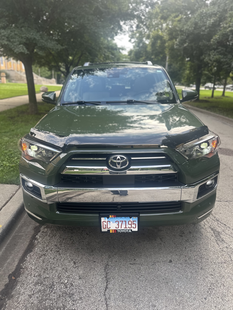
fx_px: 215
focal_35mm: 24
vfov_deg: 71.6
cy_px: 155
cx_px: 116
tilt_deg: -18.1
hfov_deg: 56.8
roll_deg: -2.6
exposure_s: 1/310
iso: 80
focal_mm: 6.86
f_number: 1.78
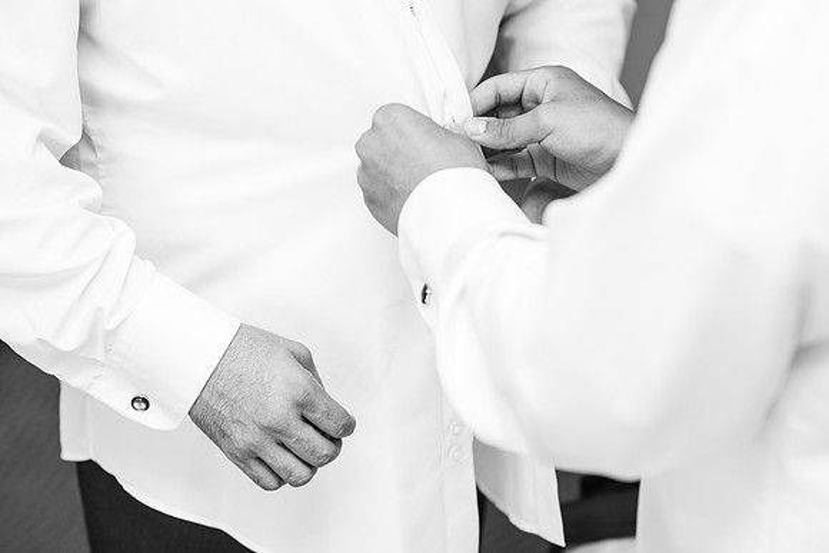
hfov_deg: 23.9
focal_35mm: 85
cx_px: 414
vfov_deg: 16.1
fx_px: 1958
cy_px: 276
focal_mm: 85
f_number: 3.2
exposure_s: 1/320
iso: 1000
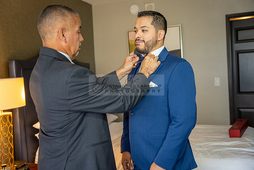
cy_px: 85
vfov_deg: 33.7
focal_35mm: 40
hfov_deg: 48.8
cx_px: 127
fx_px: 280
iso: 640
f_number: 3.2
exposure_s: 1/80
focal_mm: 39.7
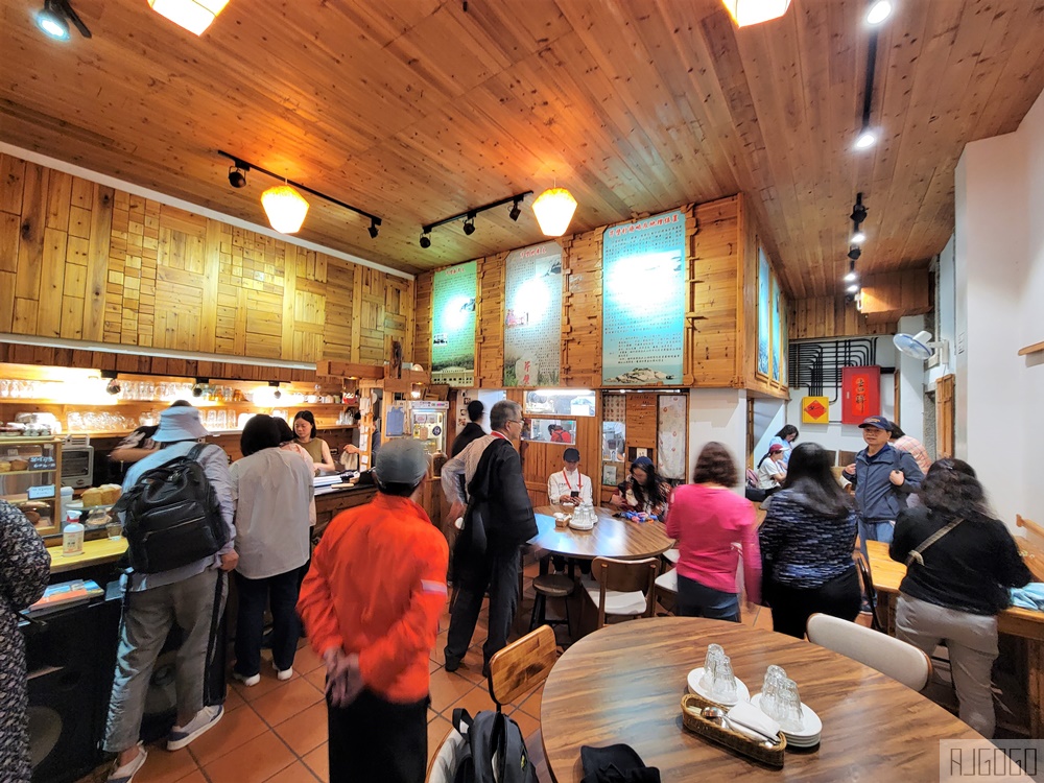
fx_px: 392
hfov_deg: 106.2
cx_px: 522
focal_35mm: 13
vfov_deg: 89.9
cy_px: 392
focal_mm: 2.2
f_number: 2.2
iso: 80
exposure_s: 1/8
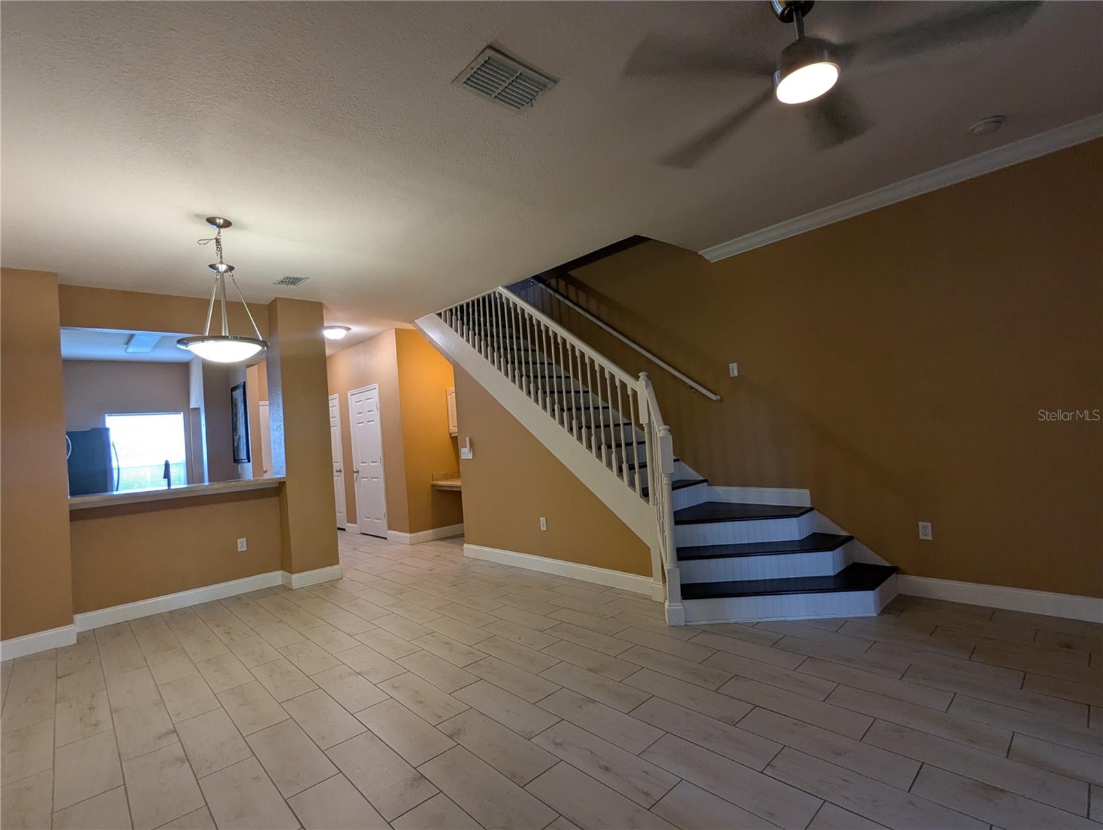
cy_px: 415
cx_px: 552
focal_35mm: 16
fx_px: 511
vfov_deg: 78.2
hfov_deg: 94.4
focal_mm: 2.35
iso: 113
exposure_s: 1/30
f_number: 2.2
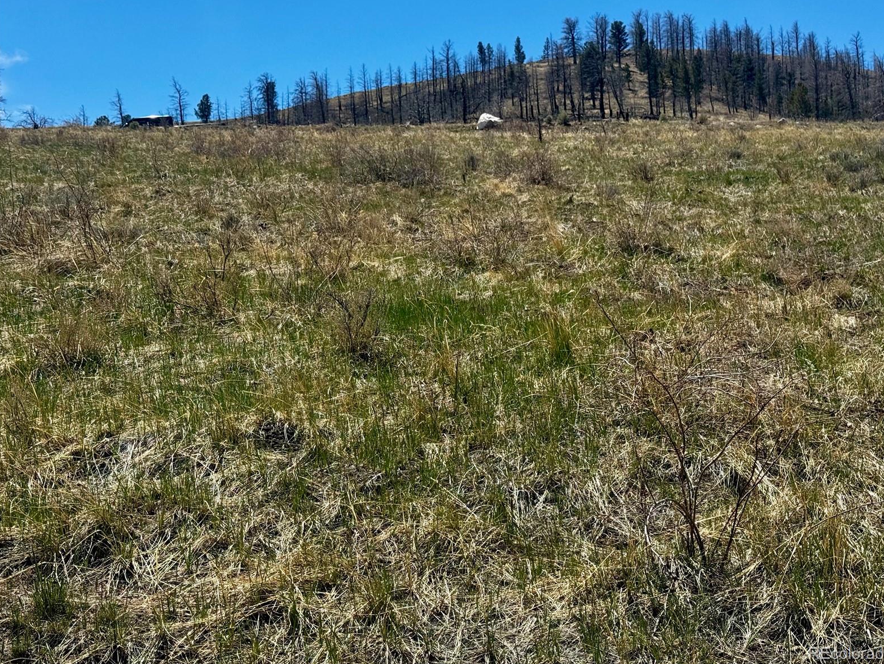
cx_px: 448
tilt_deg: +0.5
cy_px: 326
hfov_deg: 38.9
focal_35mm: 49
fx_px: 1252
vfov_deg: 29.7
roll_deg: +0.5
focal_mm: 6.76
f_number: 1.78
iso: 64
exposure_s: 1/4310
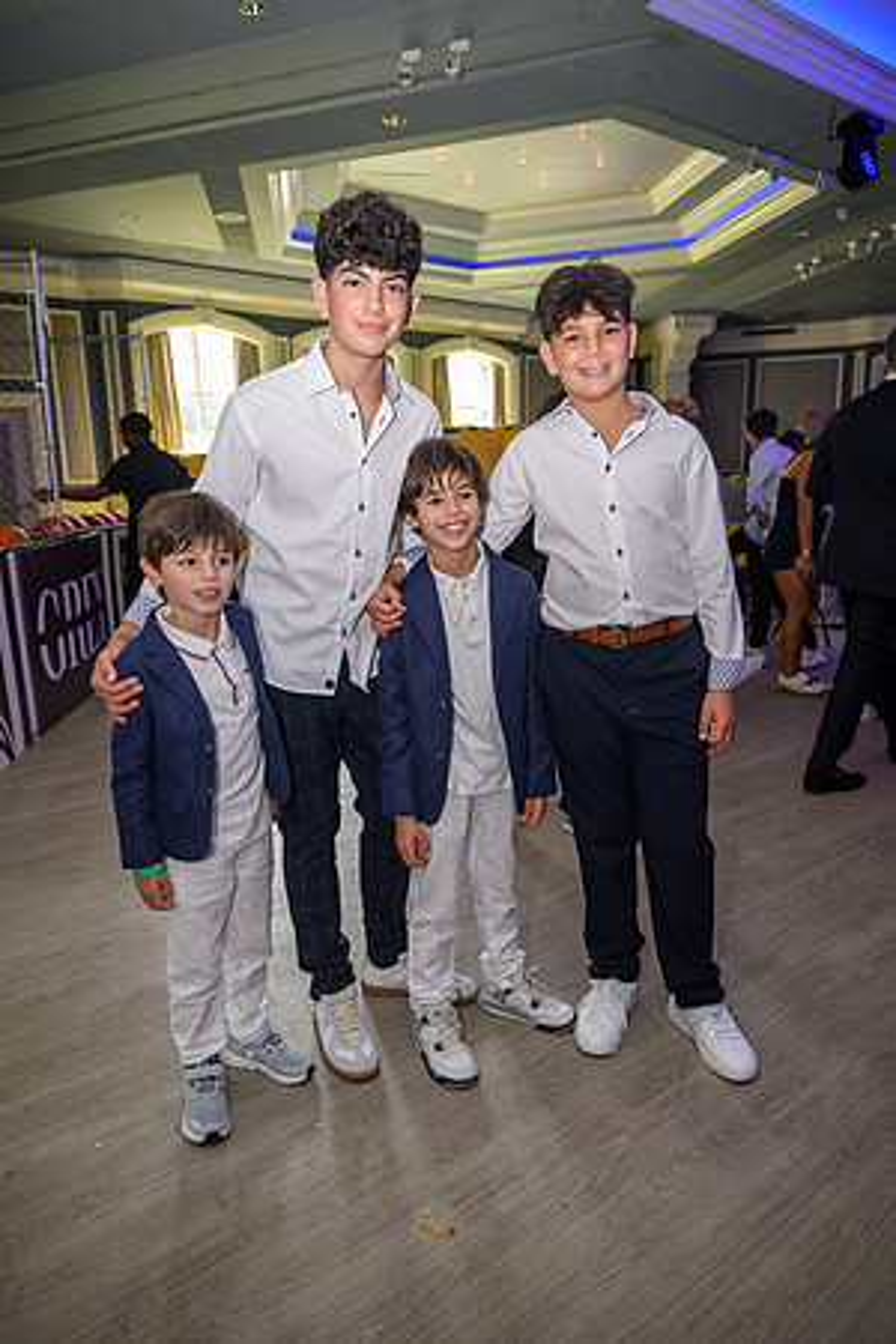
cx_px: 448
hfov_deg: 53.1
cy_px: 672
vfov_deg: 73.7
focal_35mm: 24
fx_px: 896
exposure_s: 1/160
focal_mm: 24
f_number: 2.8
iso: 1600
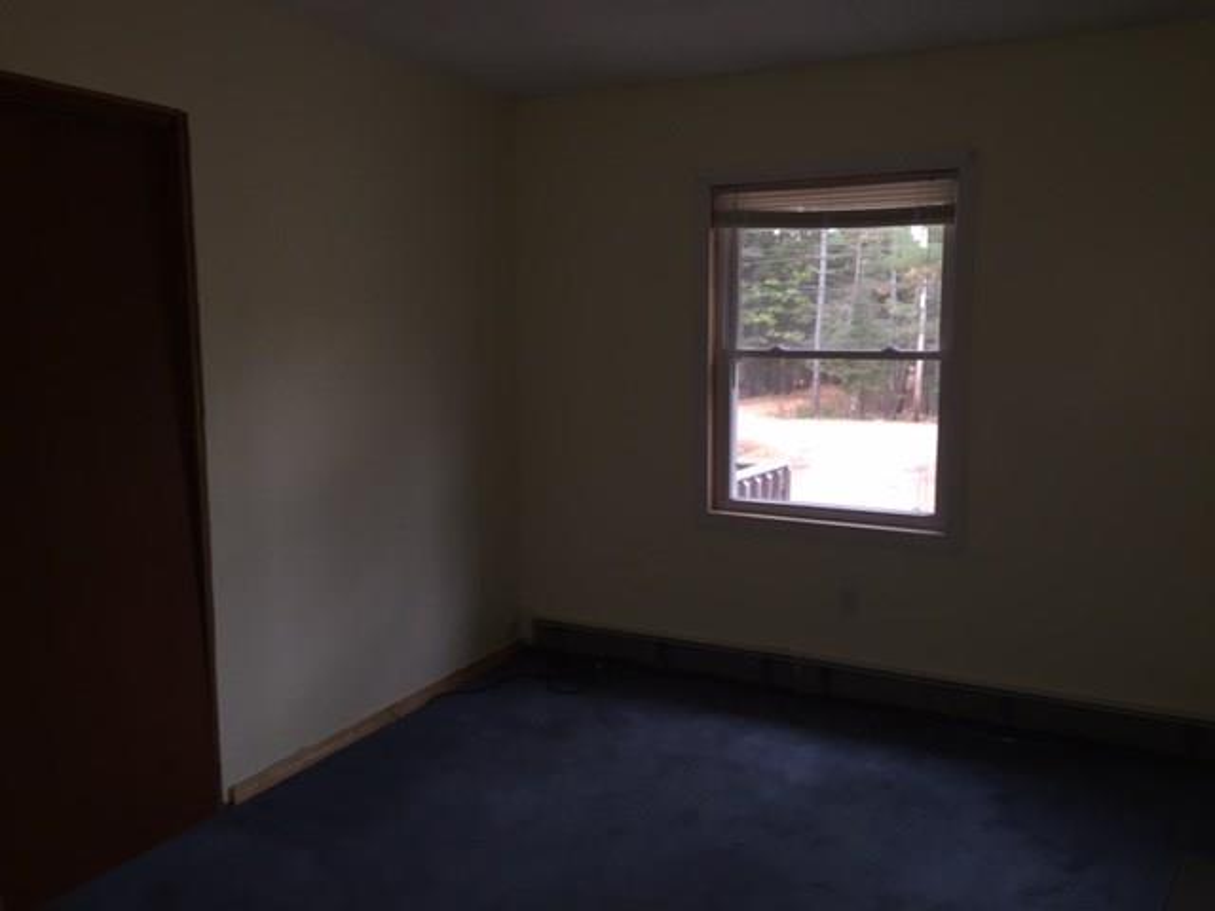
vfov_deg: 48.2
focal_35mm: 29
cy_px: 456
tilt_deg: -7.5
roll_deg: -0.6
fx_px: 1018
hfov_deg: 61.7
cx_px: 608
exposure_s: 1/25
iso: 64
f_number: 2.2
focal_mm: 4.15
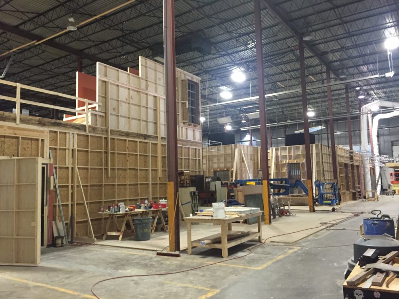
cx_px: 200
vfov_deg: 48.2
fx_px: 334
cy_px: 150
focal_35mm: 29
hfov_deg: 61.7
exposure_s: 1/20
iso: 250
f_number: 2.2
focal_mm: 4.15
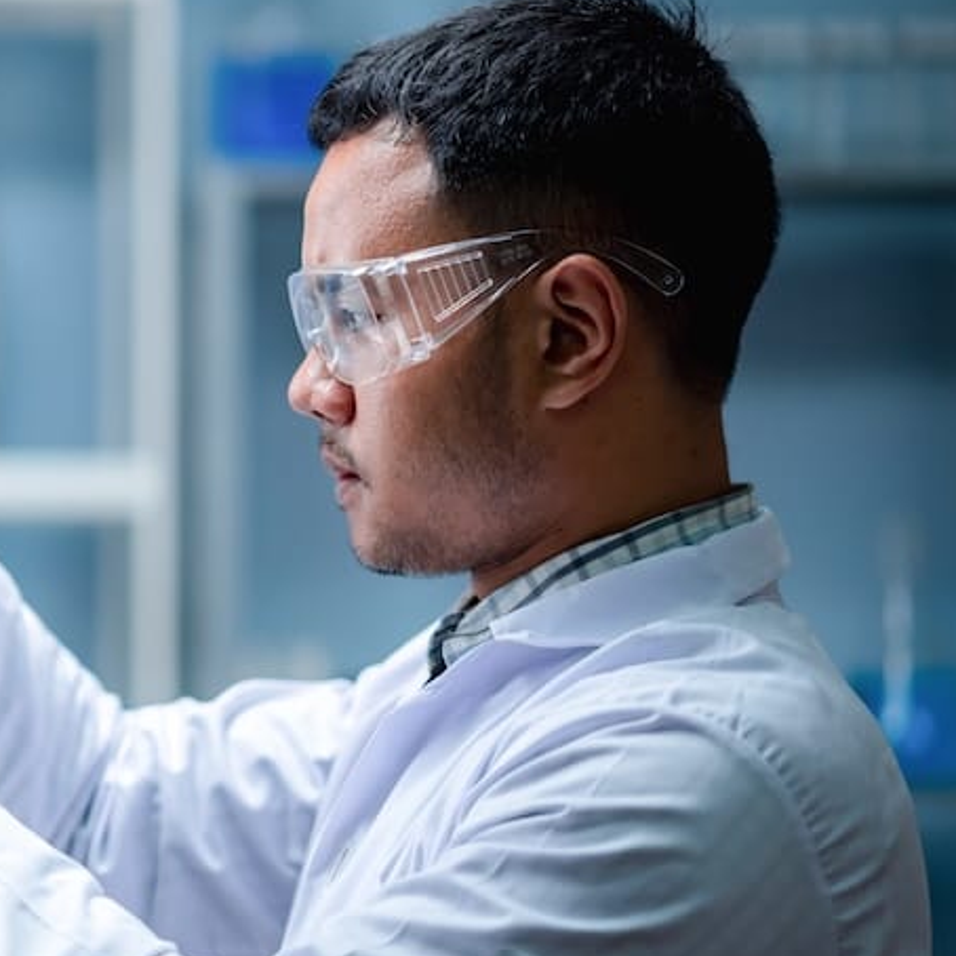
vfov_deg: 7.4
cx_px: -297
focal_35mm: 236
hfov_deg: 7.3
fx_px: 7374
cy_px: 378
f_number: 1.4
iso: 250
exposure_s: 1/320
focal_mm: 105
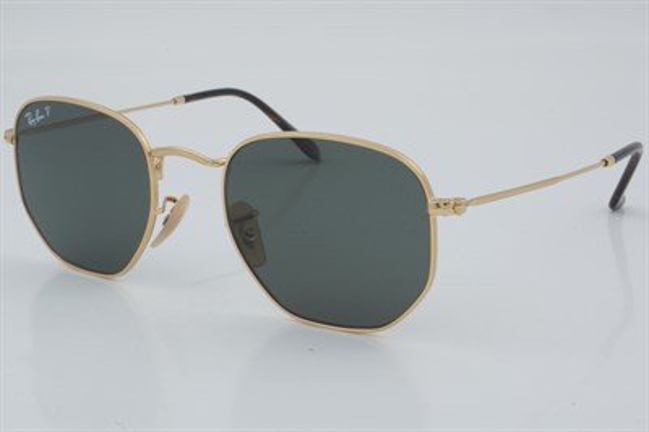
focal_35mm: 75
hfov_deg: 27.0
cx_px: 324
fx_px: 1351
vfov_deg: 18.2
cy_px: 216
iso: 100
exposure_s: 1/4
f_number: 29
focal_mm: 50
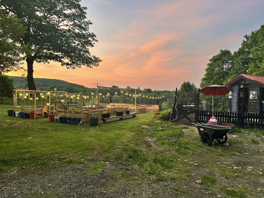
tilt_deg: -1.2
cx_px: 132
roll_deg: -0.1
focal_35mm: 24
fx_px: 183
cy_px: 99
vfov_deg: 56.8
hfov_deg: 71.6
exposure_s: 1/60
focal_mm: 6.86
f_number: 1.78
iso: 160
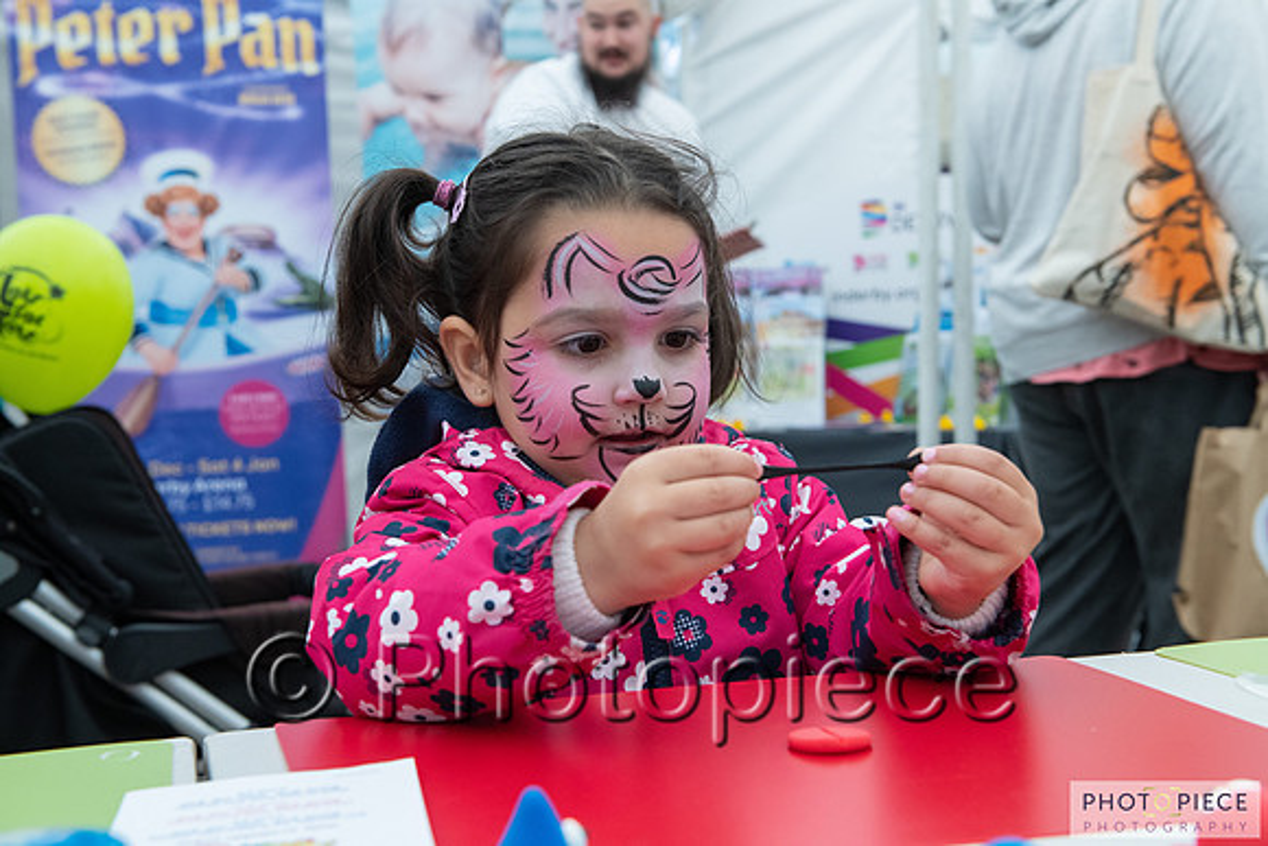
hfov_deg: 39.6
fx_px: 1761
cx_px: 634
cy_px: 423
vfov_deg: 27.0
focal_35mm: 50
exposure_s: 1/160
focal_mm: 50
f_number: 6.3
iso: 1250
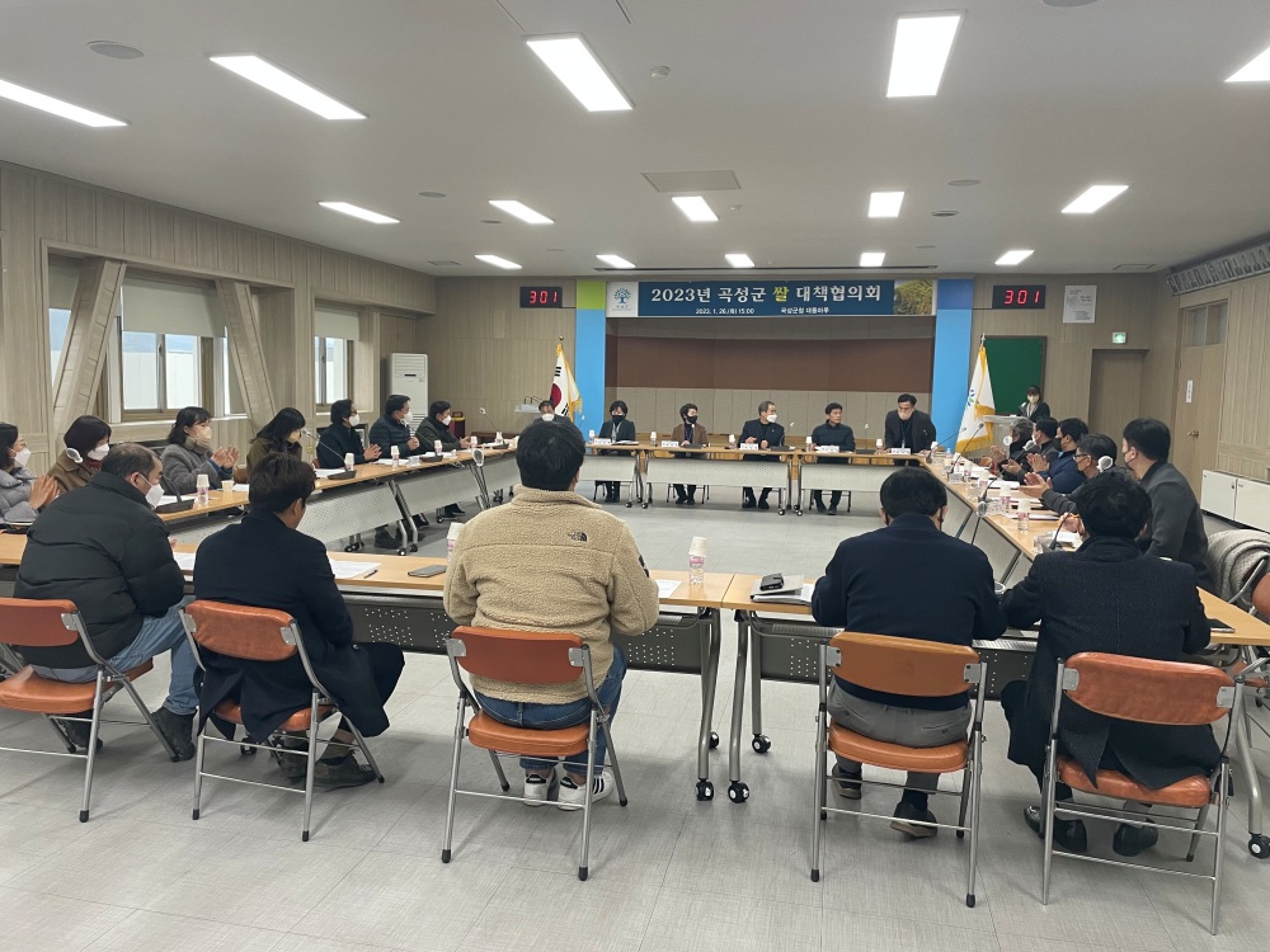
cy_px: 476
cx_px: 635
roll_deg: -0.3
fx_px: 954
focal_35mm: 26
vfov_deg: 53.1
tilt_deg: -4.5
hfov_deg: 67.3
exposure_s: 1/60
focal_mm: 4.2
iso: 100
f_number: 1.6
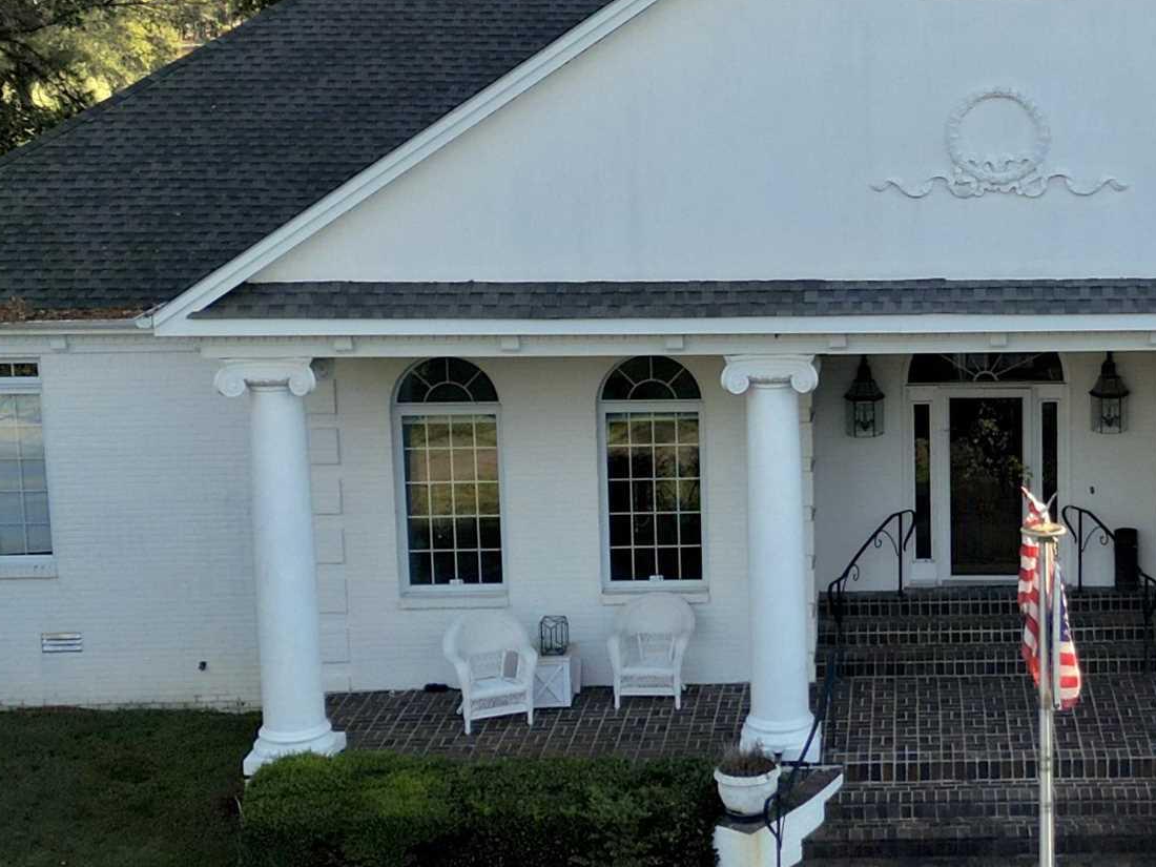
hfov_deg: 28.1
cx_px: 984
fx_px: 2237
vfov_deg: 21.9
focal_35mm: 67
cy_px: 362
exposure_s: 1/1500
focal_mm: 6.72
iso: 100
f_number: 1.7
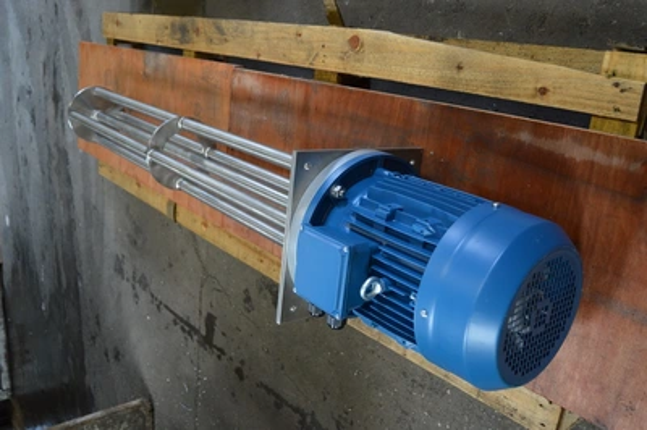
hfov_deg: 62.0
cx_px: 324
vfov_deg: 43.5
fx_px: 539
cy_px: 215
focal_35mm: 30
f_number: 3.5
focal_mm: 20
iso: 500
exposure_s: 1/60
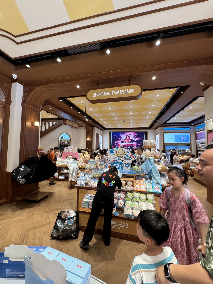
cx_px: 106
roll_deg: -0.6
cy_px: 142
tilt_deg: +3.7
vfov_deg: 102.1
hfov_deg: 85.7
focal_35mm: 14
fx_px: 115
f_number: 2.2
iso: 100
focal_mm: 2.22
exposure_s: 1/99
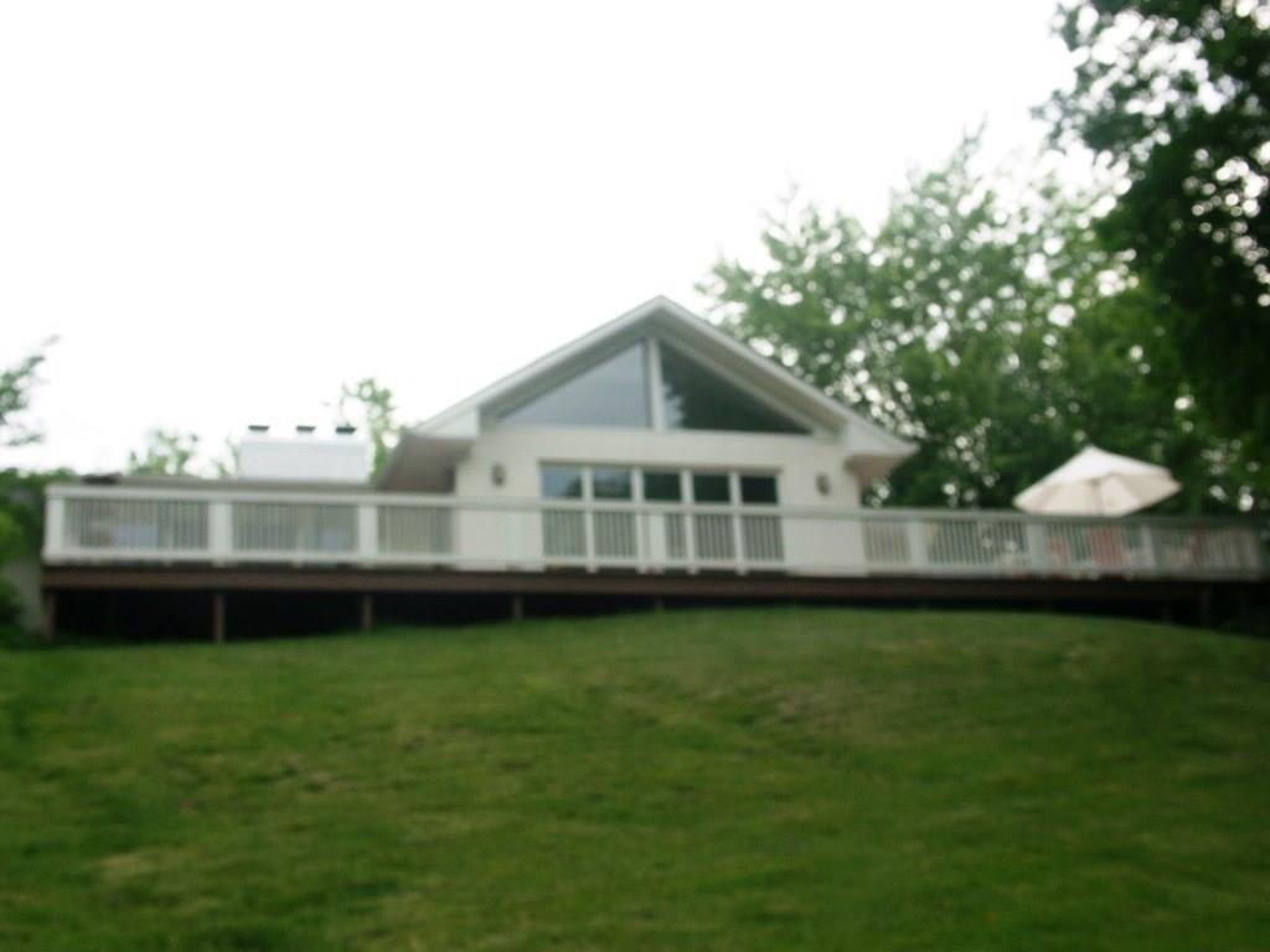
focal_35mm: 46
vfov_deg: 31.5
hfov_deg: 41.2
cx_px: 635
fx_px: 1688
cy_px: 476
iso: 64
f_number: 5.6
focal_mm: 11.86
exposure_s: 1/160
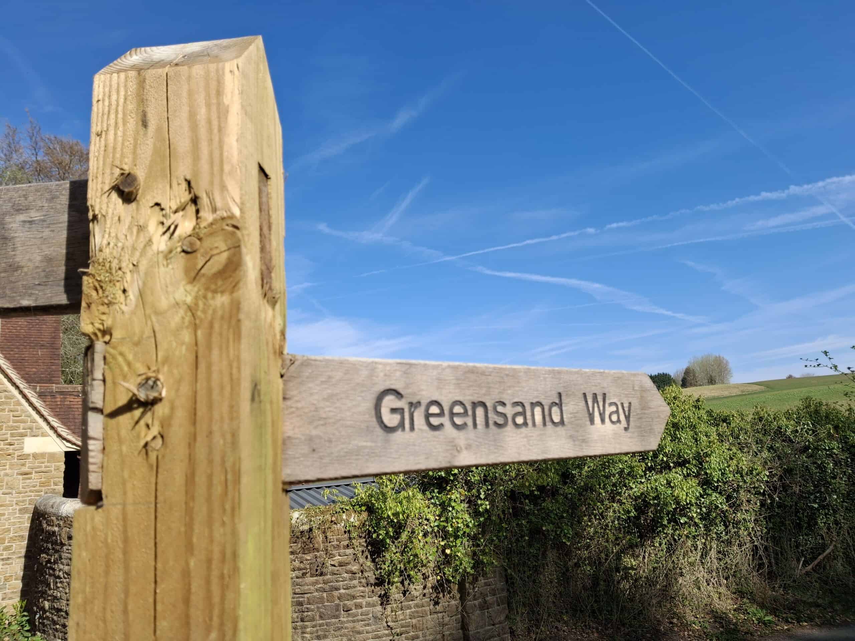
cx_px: 428
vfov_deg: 54.9
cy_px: 320
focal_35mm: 25
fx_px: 617
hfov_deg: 69.4
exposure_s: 1/1198
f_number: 1.8
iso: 25
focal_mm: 4.69
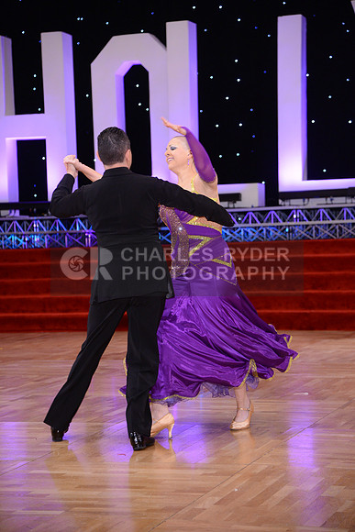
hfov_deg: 15.9
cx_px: 178
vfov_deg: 23.6
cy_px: 266
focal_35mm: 86
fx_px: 1271
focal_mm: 86
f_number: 4
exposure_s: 1/250
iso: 1600
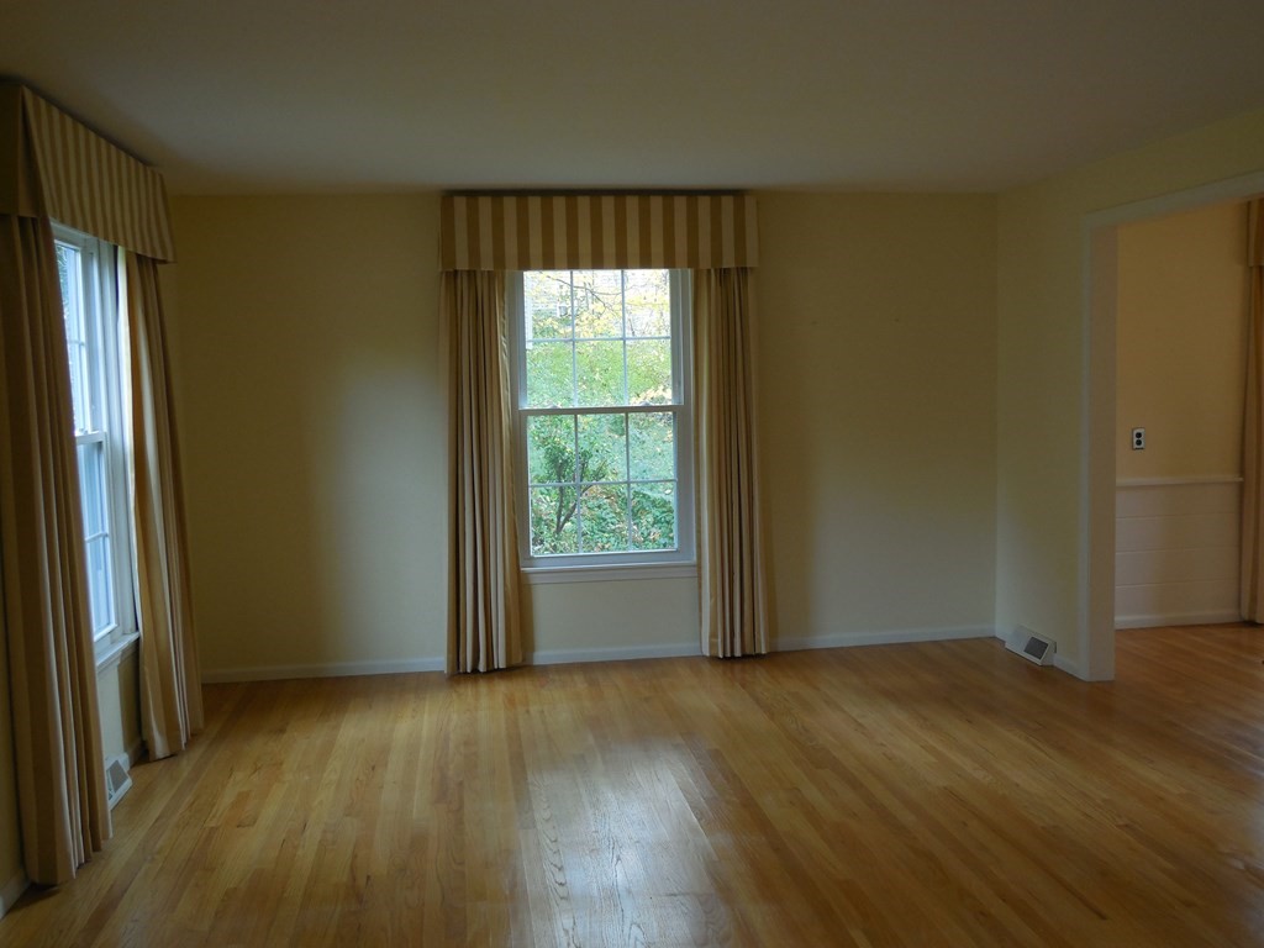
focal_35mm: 34
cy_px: 474
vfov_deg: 41.8
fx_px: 1242
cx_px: 632
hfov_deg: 54.0
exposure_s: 1/30
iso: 140
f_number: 3.4
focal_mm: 6.1
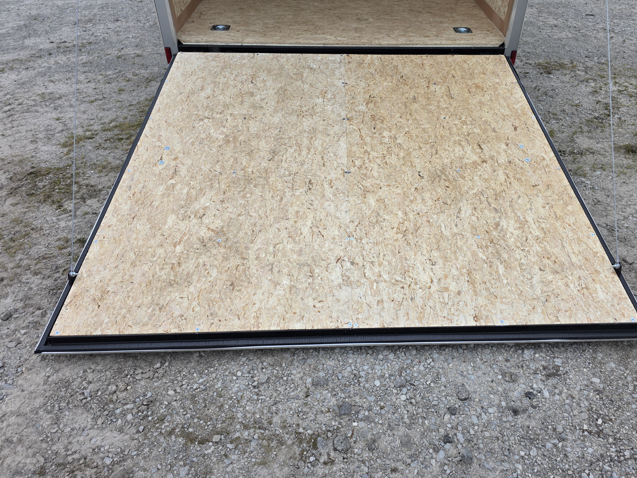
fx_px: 478
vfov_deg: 52.9
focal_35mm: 26
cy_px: 209
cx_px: 353
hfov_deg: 67.1
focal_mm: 6.3
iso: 80
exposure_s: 1/6809
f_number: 1.7
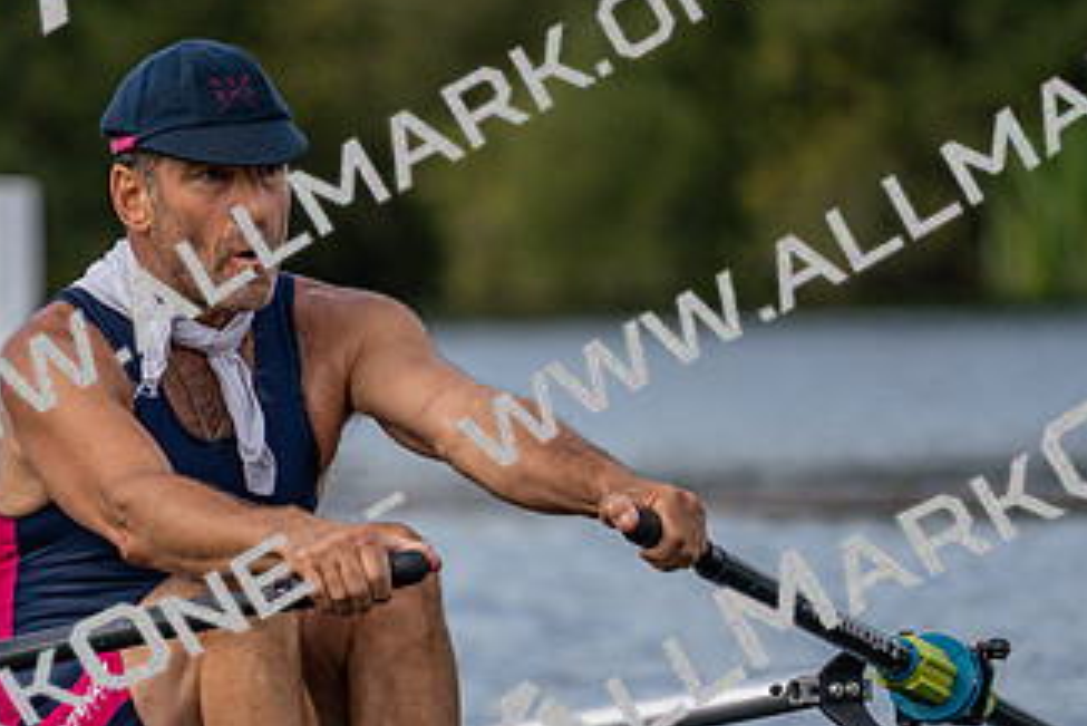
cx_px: 214
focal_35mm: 562
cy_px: 524
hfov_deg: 3.7
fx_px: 16976
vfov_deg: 2.4
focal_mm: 315
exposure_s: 1/1600
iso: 400
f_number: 6.3
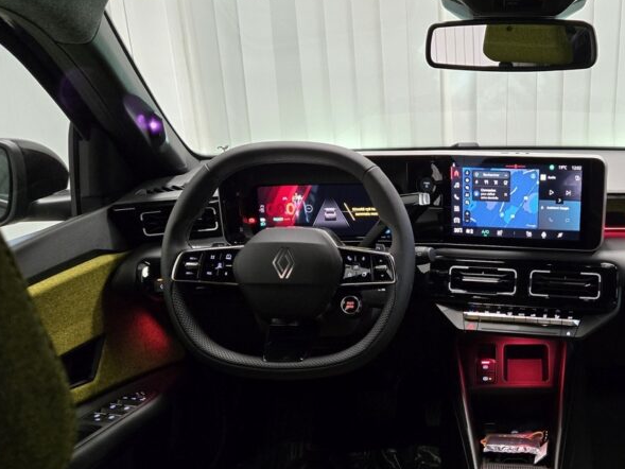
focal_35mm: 40
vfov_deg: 35.8
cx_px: 499
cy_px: 291
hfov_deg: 44.5
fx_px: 722
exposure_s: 1/90.1
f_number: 1.8
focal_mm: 5.4
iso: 500
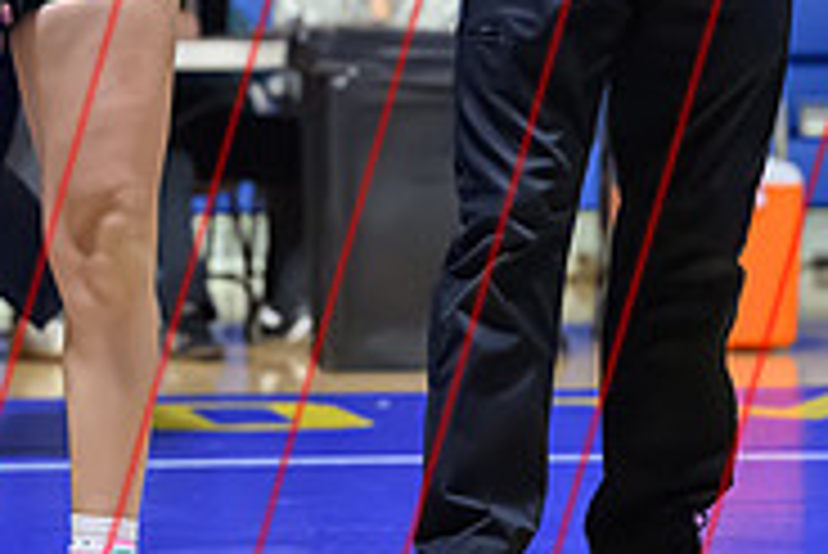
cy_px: -262
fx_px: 6652
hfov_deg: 7.1
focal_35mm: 289
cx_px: 432
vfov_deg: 4.7
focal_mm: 82
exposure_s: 1/640
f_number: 2.8
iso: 8000
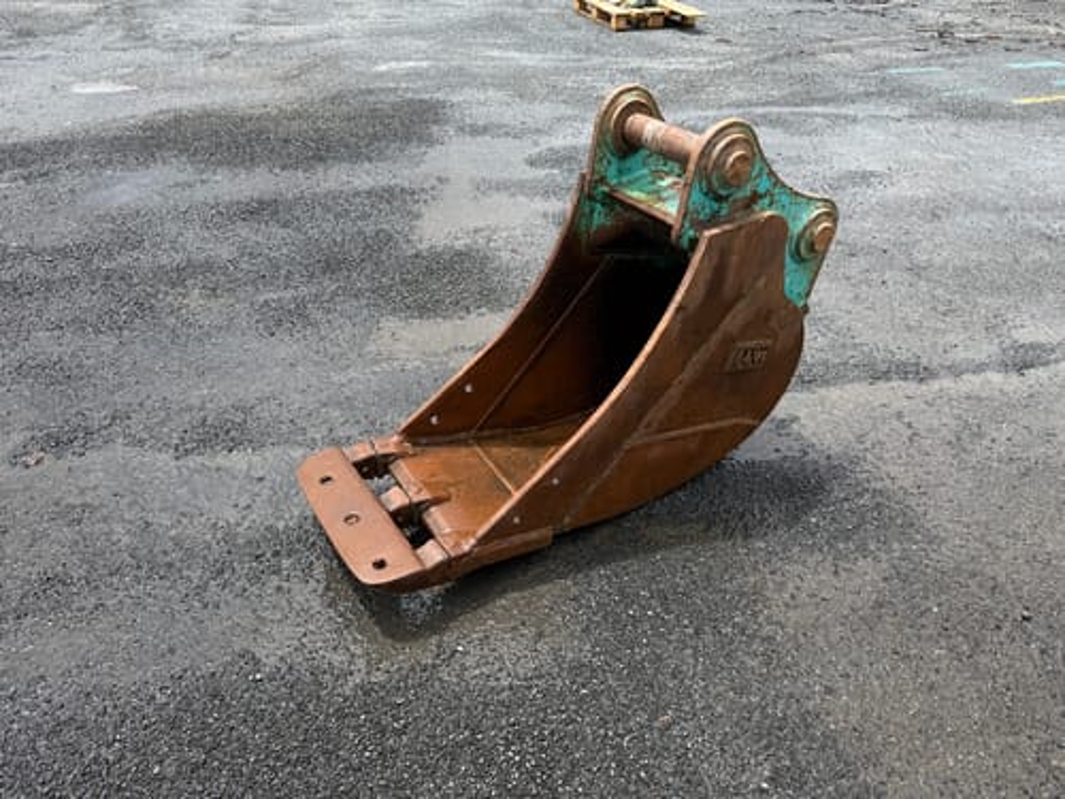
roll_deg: +0.0
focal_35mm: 24
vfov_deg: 56.8
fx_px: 738
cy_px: 400
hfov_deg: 71.6
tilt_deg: -33.6
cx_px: 532
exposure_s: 1/2370
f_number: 1.78
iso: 80
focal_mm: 6.76
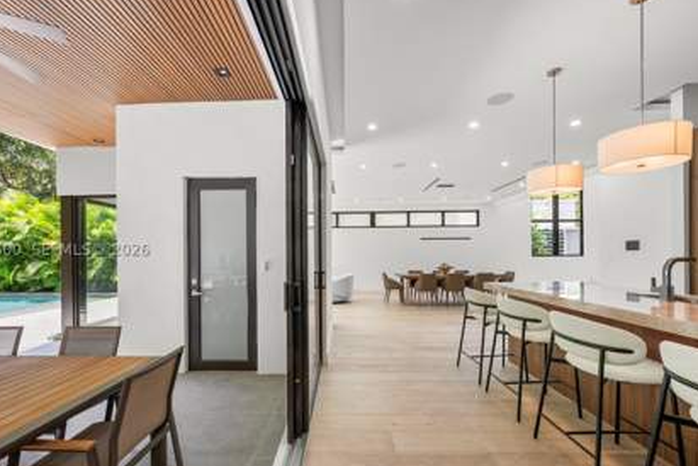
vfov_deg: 81.1
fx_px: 271
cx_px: 338
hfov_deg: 104.2
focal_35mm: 14
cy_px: 248
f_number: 8
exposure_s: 1/30
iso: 250
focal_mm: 12
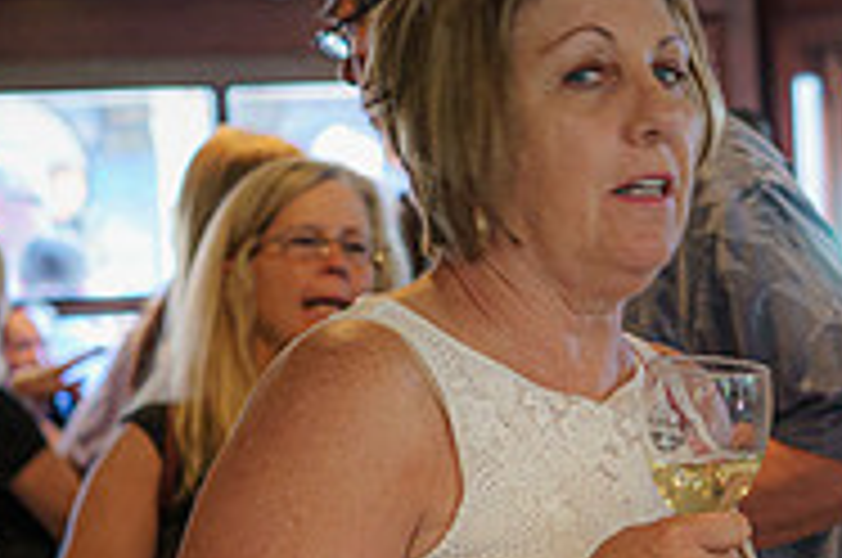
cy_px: 610
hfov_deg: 11.6
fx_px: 3993
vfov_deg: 7.9
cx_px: 1202
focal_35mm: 171
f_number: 4
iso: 1000
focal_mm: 55
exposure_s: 1/60
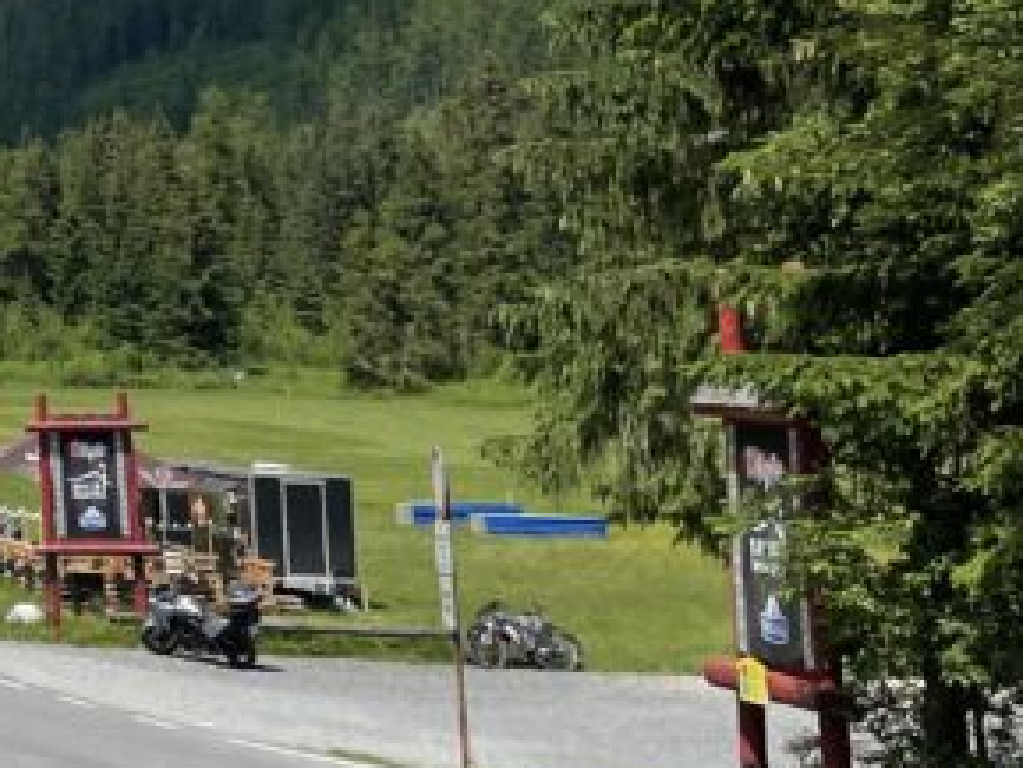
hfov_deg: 17.7
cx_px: -750
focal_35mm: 92
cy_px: -205
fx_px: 2720
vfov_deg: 15.4
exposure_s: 1/6897
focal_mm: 4.2
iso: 32
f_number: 1.6
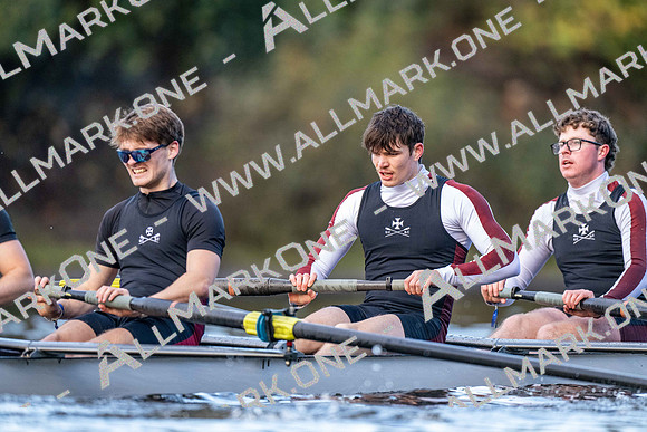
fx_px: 10785
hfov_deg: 3.4
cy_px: 216
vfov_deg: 2.3
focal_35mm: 600
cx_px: 324
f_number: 4
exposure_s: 1/2500
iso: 3200
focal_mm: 600
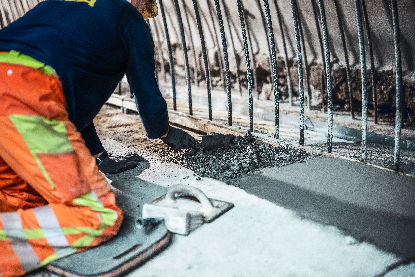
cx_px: 208
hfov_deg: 39.6
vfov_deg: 27.0
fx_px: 576
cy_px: 138
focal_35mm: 50
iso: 500
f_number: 1.6
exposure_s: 1/80
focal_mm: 50
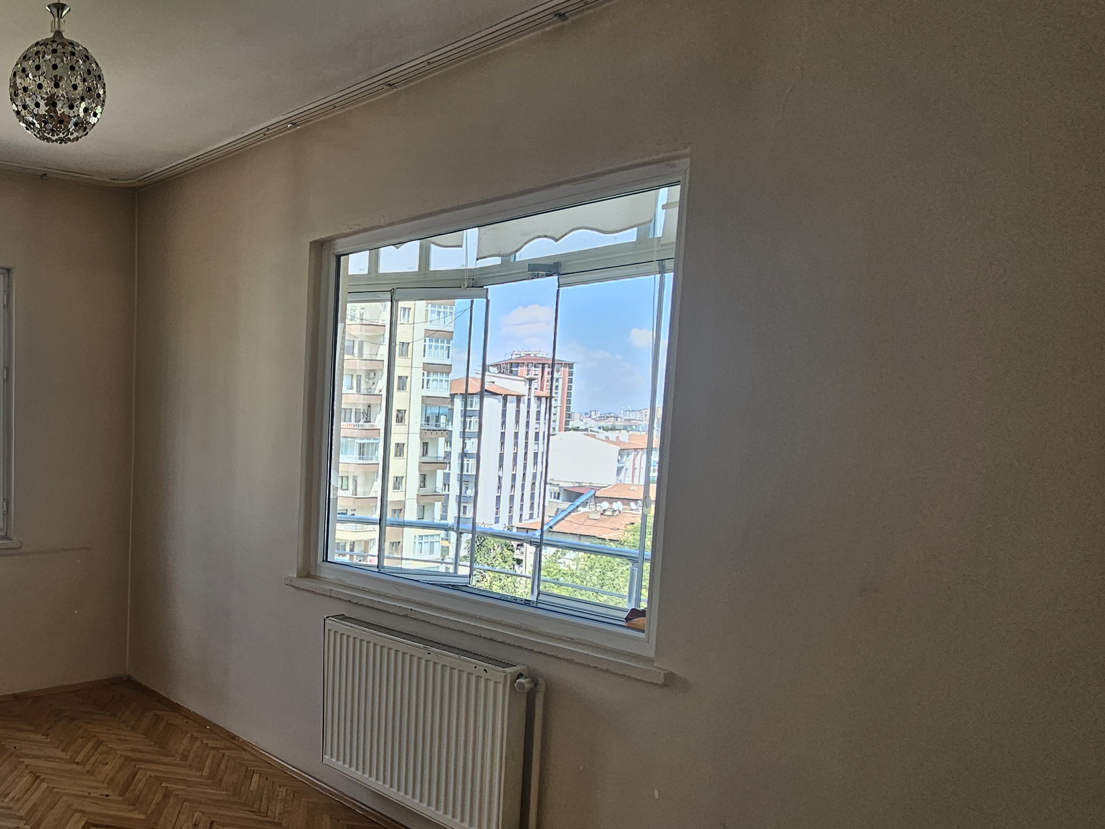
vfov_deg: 56.5
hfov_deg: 59.9
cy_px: 483
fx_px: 766
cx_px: 96
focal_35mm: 24
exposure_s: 1/183
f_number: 2.2
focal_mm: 2.2
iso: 50
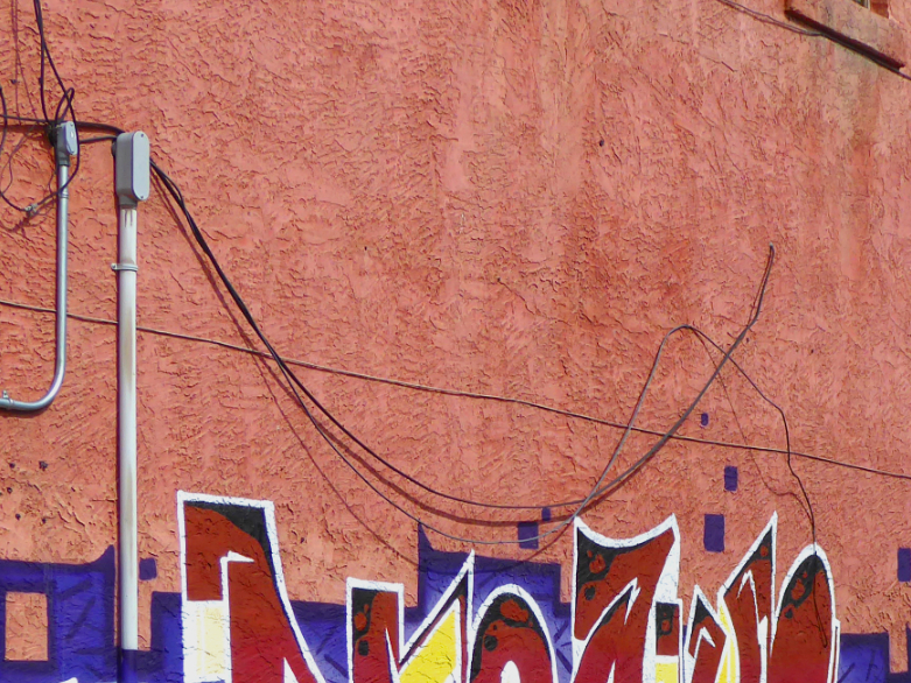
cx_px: 765
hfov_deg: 18.3
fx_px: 2790
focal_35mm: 106
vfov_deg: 13.7
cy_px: 753
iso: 80
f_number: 3.9
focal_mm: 7.8
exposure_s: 1/1300
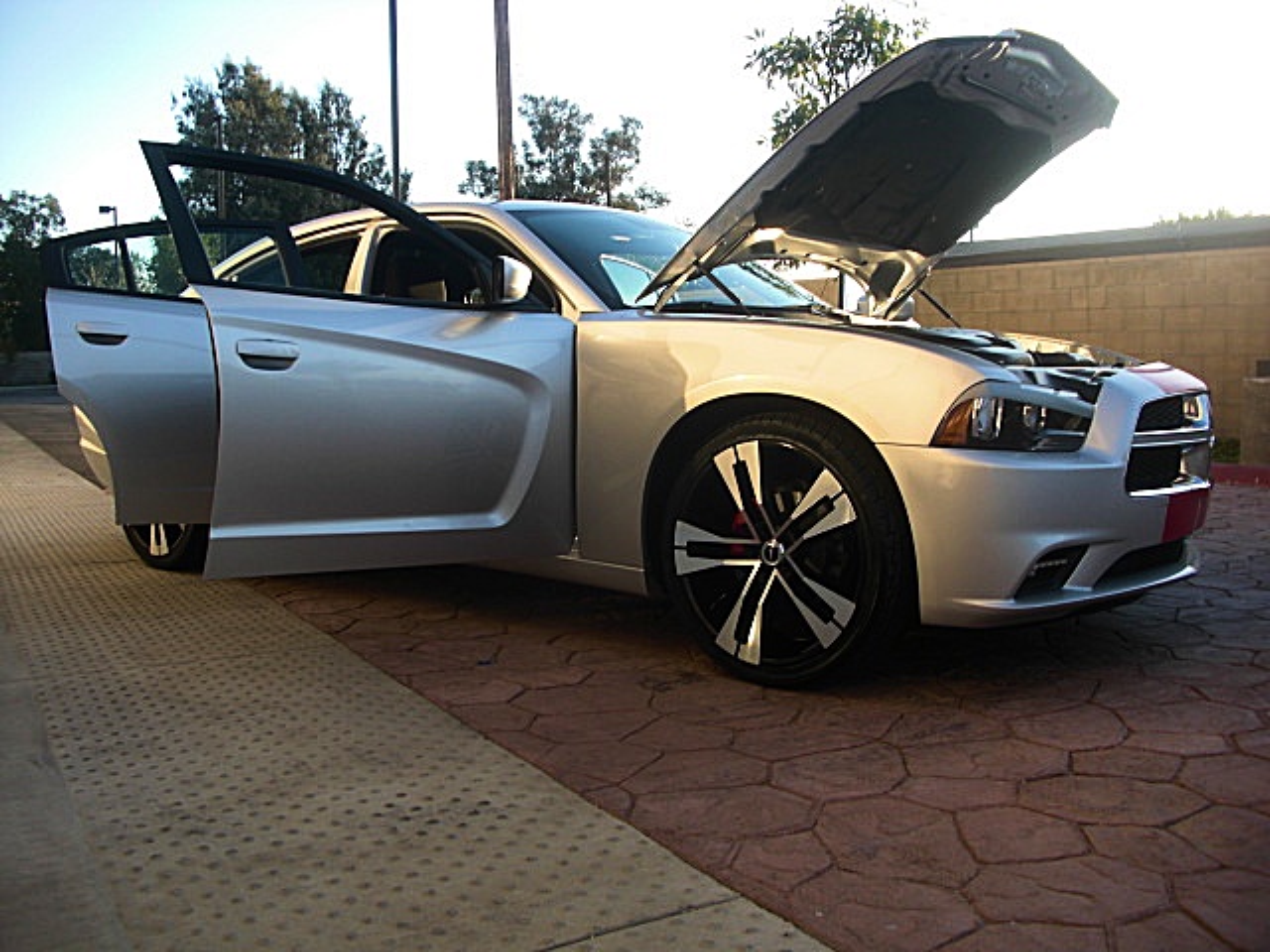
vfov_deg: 39.7
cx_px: 635
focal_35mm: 36
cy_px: 476
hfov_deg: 51.4
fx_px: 1321
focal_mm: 6.3
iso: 50
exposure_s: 1/200
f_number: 2.8
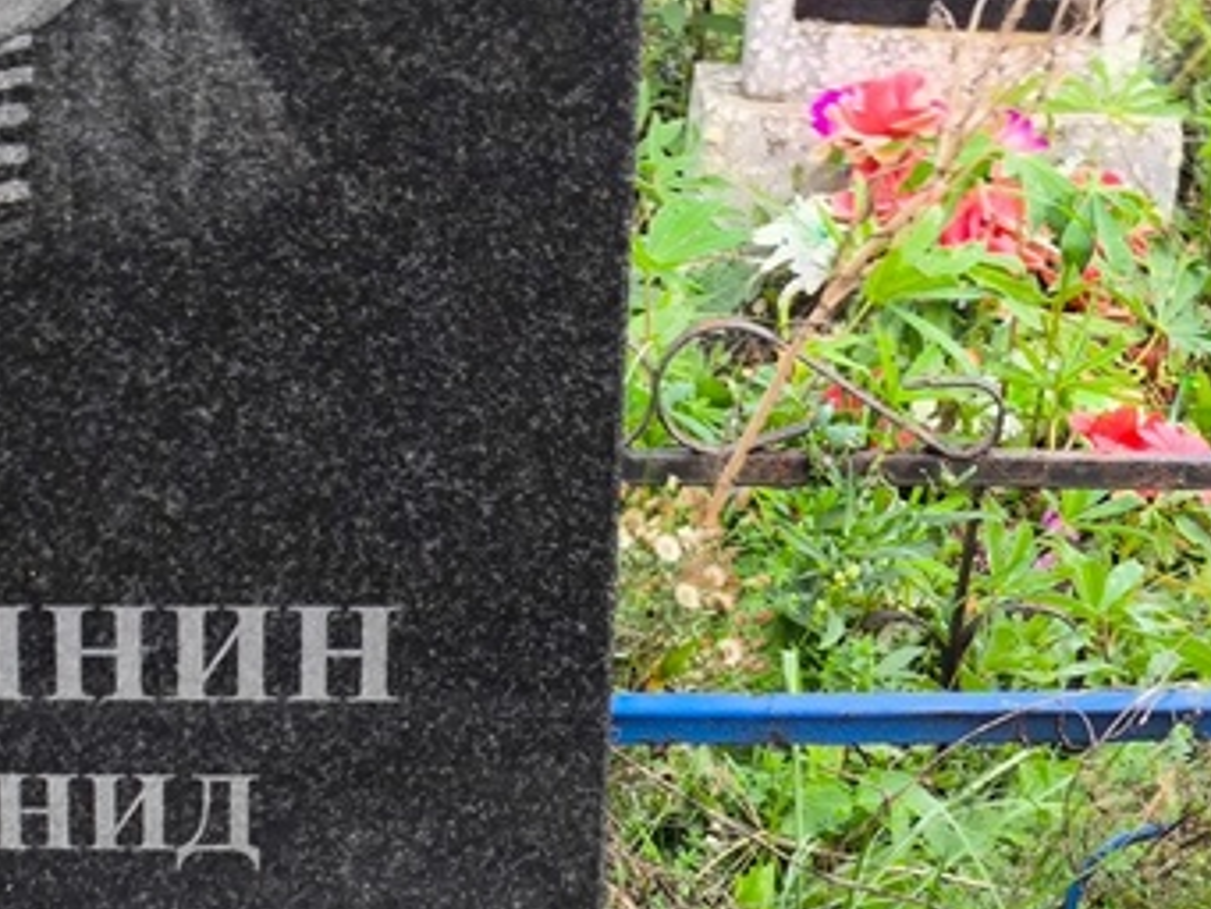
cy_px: 1044
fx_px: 4095
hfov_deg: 16.5
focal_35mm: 117
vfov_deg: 12.4
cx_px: -20
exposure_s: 1/145
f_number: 1.7
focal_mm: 4.71
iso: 50
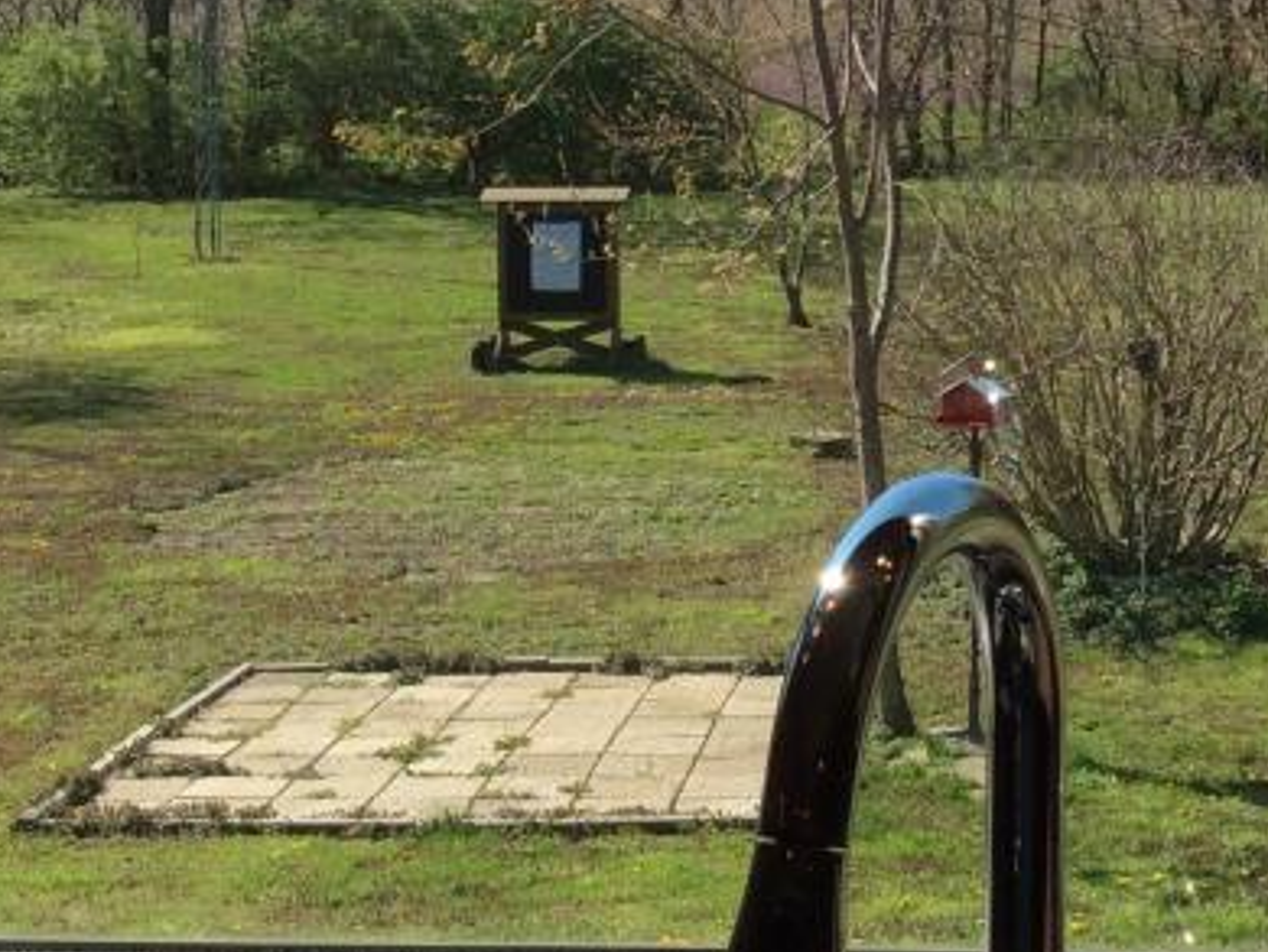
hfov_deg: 23.2
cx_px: 865
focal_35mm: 84
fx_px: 3079
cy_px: 195
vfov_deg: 17.4
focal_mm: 3.3
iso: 32
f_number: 2.4
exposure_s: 1/1021
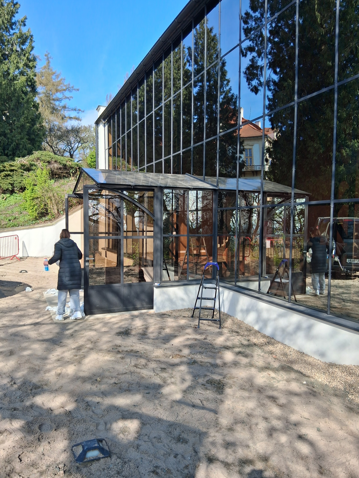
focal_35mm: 26
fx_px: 360
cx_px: 180
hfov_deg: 53.1
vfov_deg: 67.3
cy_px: 239
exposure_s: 1/446
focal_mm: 3.98
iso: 25
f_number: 1.8
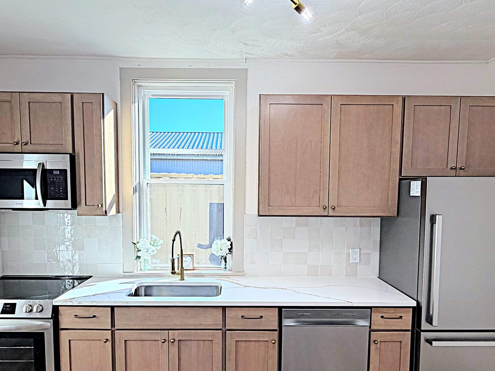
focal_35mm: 24
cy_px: 219
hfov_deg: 71.6
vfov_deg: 56.5
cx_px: 238
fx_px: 343
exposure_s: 1/120
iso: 64
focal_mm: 2.22
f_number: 2.2
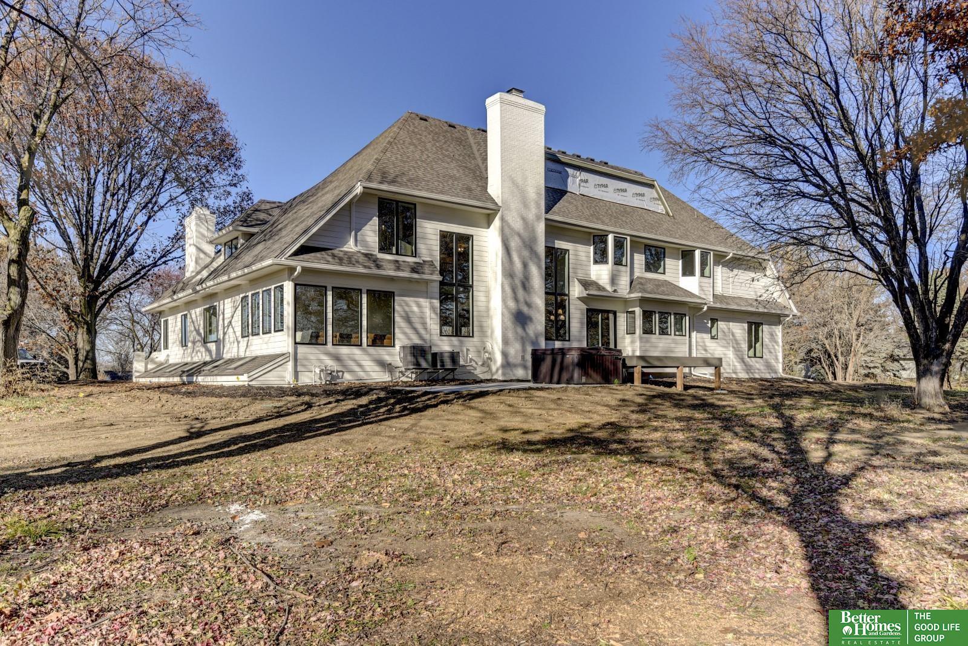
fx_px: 672
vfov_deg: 51.3
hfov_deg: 71.5
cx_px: 484
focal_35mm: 25
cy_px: 323
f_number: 8
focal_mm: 25
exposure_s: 1/1600
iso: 400
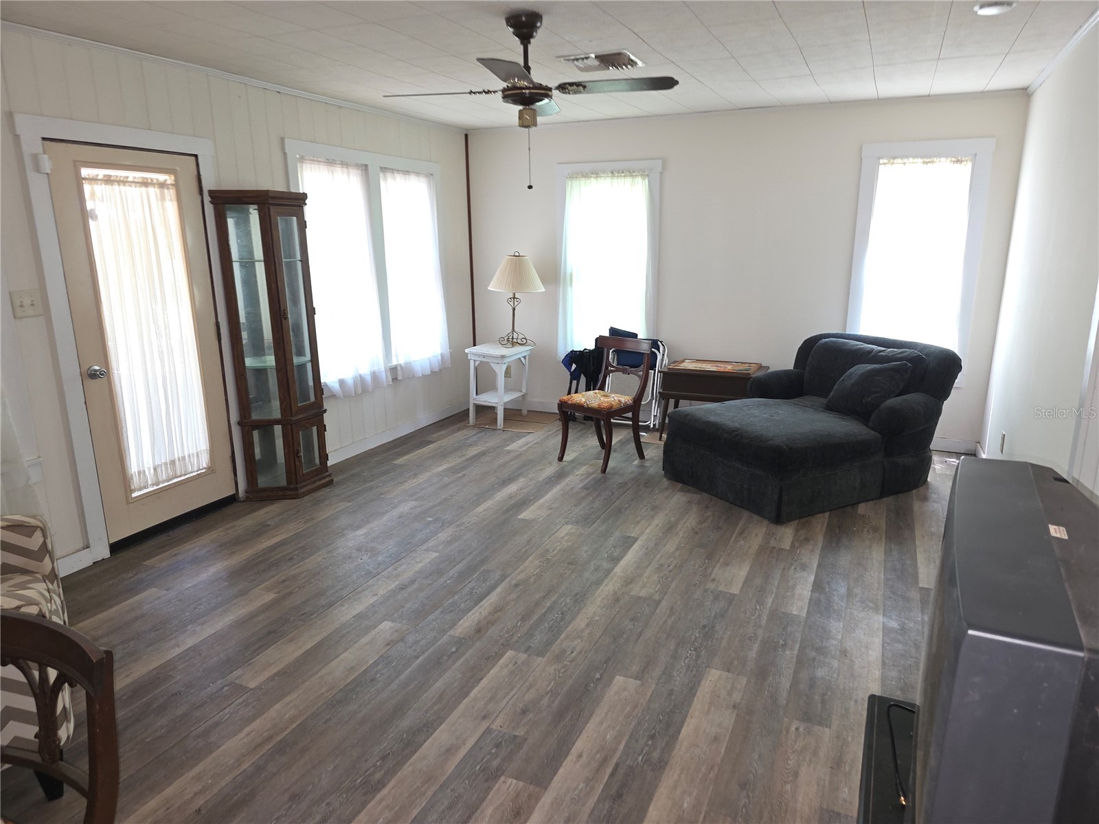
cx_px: 550
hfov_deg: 73.9
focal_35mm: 23
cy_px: 412
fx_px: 730
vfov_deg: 58.9
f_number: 1.7
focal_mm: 6.3
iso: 160
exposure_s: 1/12
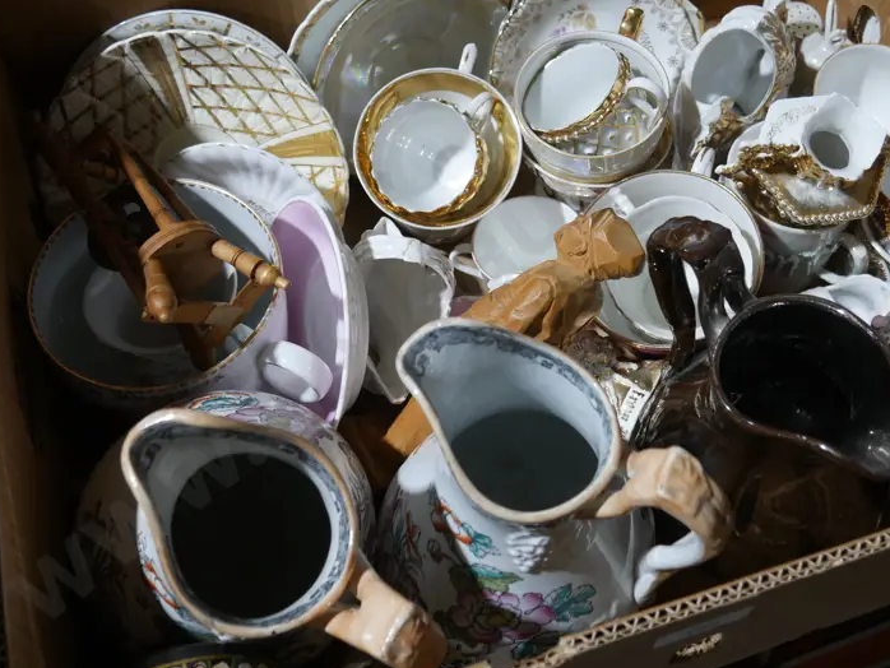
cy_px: 215
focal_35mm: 44
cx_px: 543
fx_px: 1132
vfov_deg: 32.6
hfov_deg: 42.7
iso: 320
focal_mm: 15
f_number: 3.6
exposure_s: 1/60
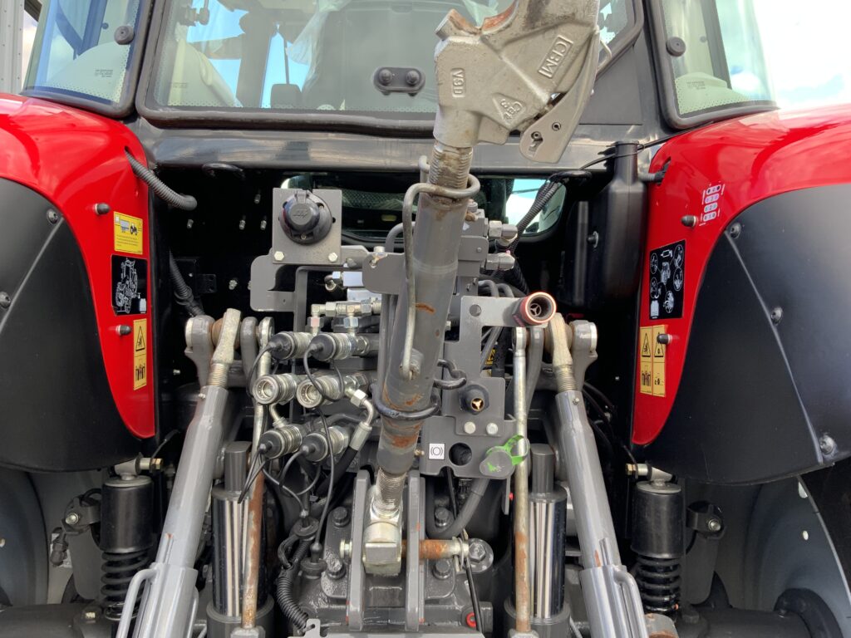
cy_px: 319
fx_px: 713
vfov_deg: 48.2
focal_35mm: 29
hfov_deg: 61.7
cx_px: 426
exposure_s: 1/122
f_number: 1.8
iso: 32
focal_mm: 3
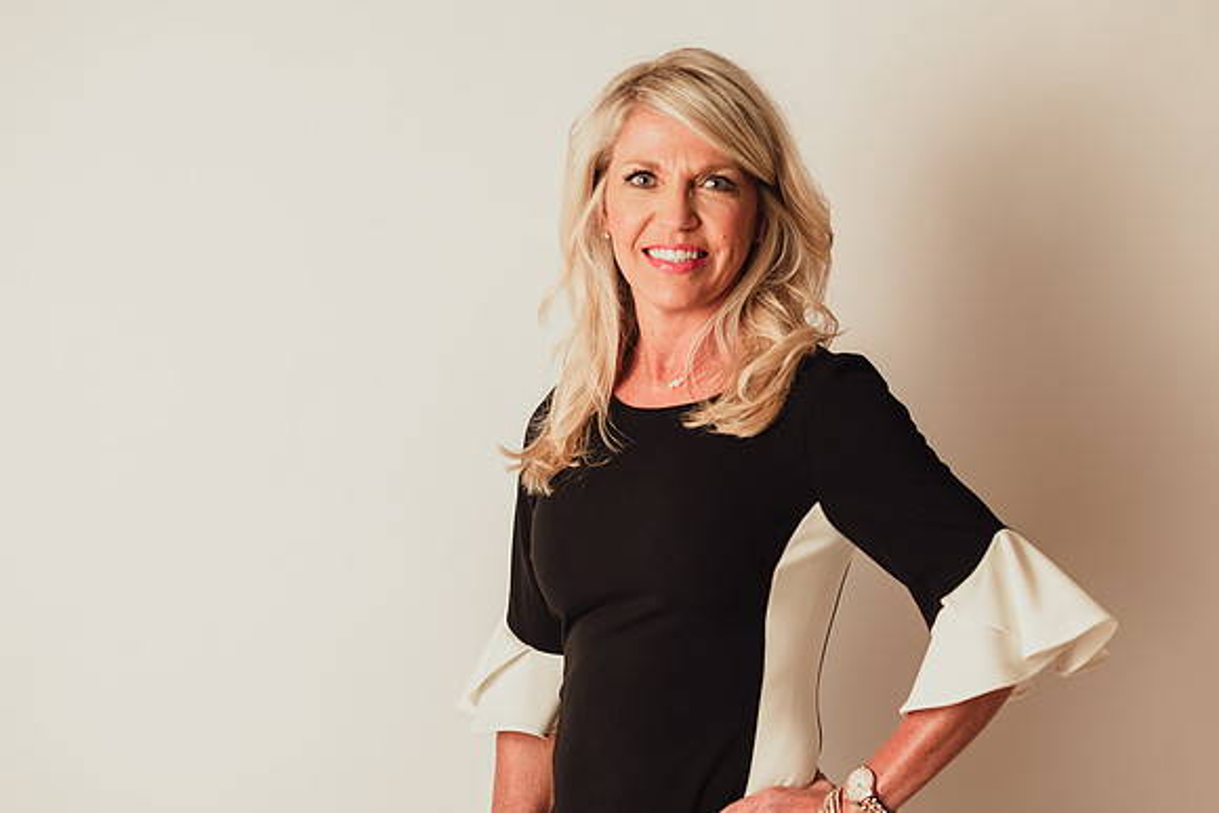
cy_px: 406
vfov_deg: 16.1
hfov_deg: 23.9
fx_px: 2879
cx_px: 610
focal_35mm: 85
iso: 200
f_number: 2.8
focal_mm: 85
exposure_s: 1/160
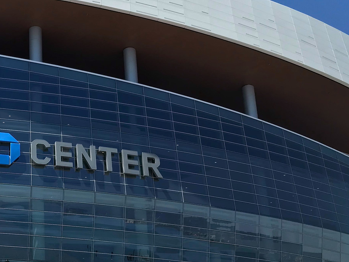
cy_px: 227
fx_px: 625
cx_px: -1
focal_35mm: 62
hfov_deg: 29.2
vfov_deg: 23.1
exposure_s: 1/1473
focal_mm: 3.99
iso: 20
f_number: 1.8
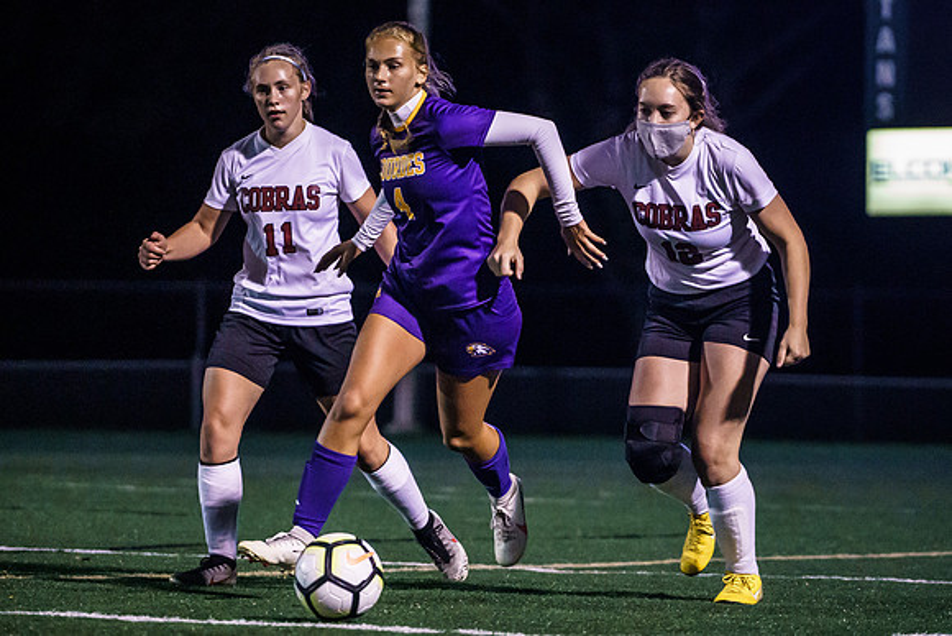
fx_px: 6340
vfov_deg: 5.7
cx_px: 503
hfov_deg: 8.6
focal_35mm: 240
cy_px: 267
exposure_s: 1/800
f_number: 4
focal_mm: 188
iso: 16000
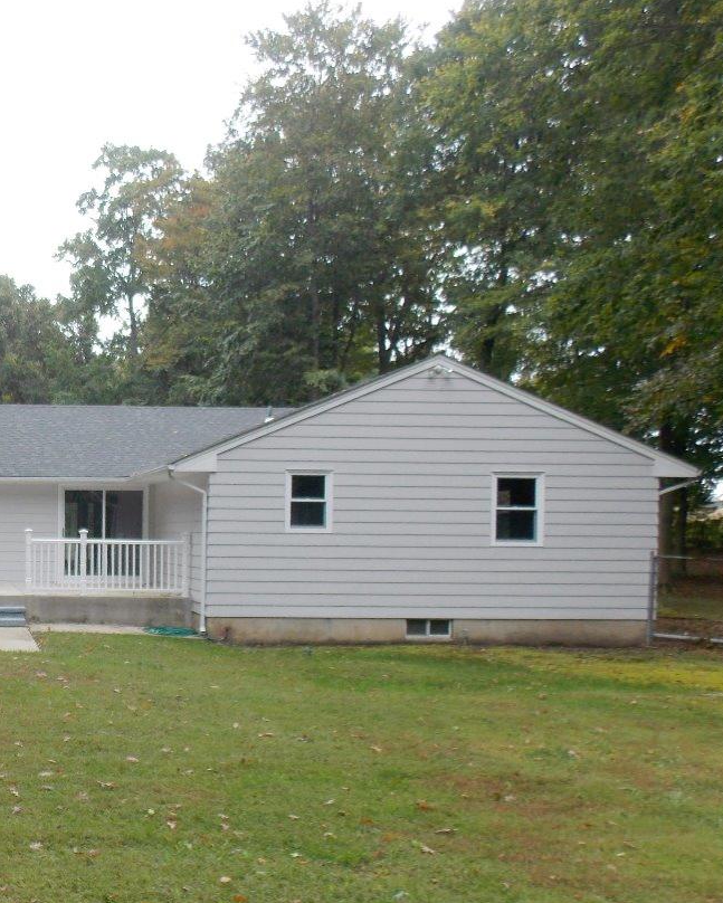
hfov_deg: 33.7
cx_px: -20
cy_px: 561
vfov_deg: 45.4
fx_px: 1069
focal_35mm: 40
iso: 80
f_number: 3.1
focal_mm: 4
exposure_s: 1/125
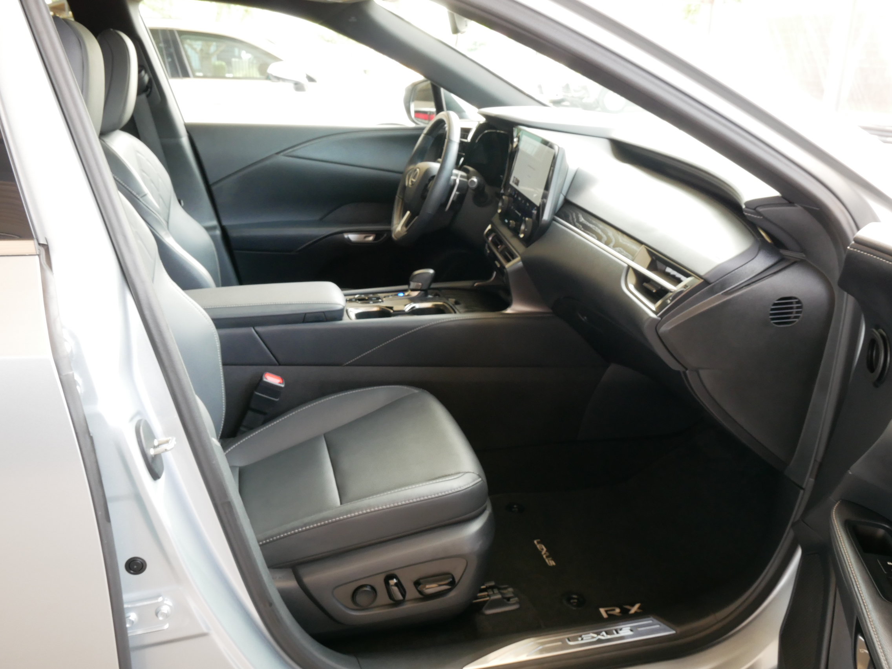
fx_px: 876
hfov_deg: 54.0
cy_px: 334
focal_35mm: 34
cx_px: 446
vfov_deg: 41.8
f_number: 10
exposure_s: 1/10
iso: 800
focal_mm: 17
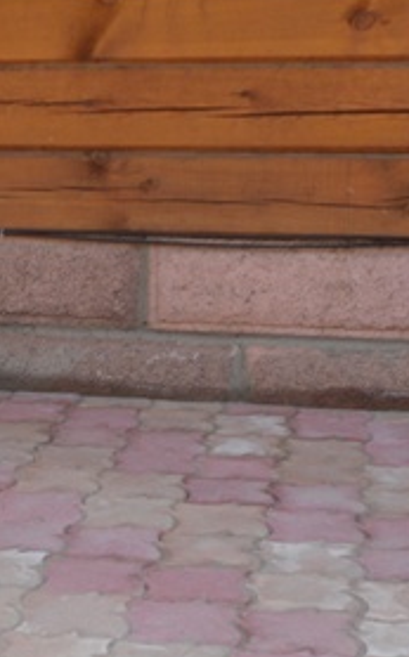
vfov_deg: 18.8
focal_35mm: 110
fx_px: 1968
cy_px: 541
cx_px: -43
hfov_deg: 11.7
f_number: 3.5
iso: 80
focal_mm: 6.3
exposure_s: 1/107
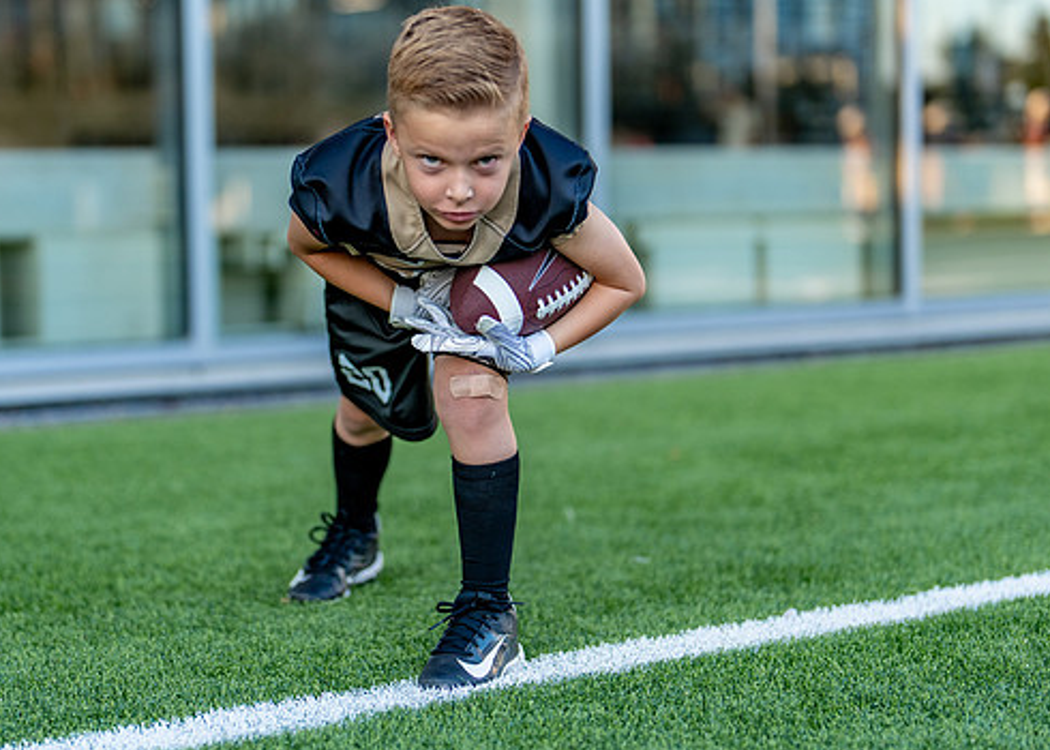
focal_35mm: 83
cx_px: 419
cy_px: 381
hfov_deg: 23.9
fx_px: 2475
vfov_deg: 17.2
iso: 200
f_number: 1.2
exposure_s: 1/1000
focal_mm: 50
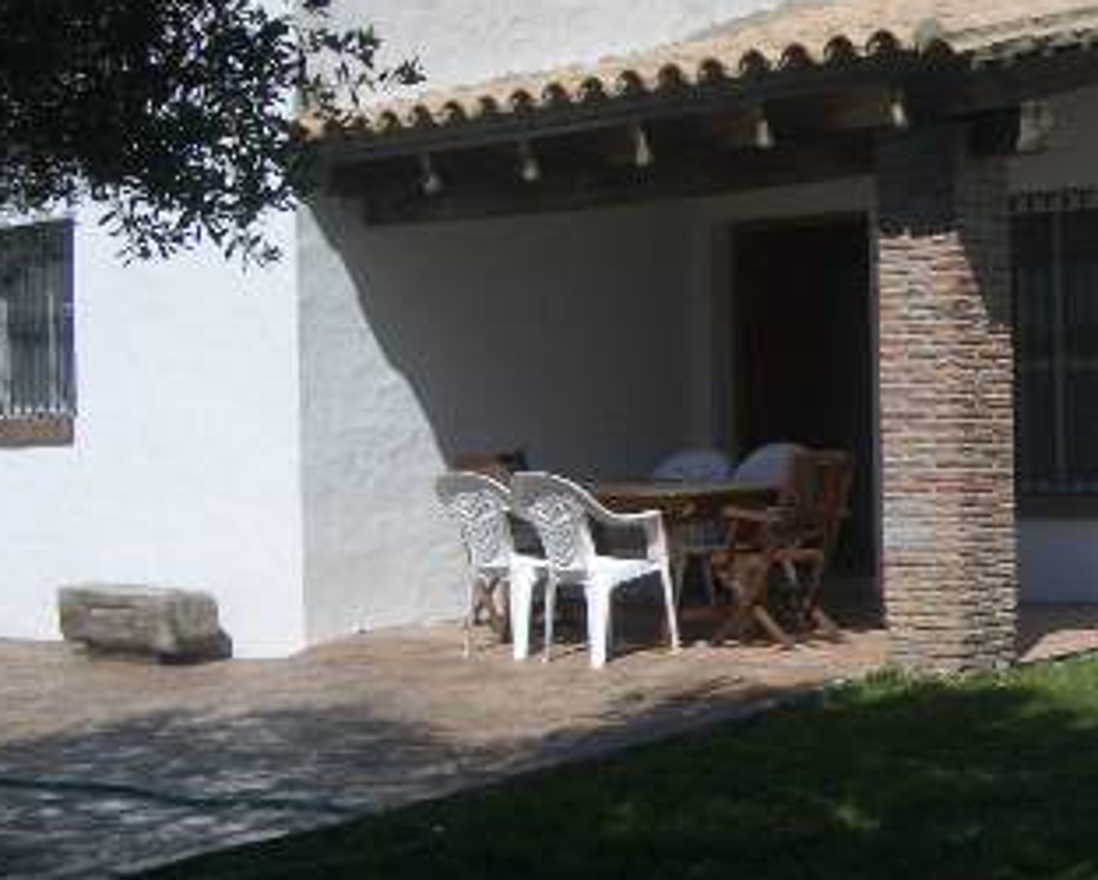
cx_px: 936
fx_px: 2276
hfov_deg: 26.4
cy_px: 493
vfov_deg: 21.9
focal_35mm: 70
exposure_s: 1/800
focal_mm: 5.8
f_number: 4.3
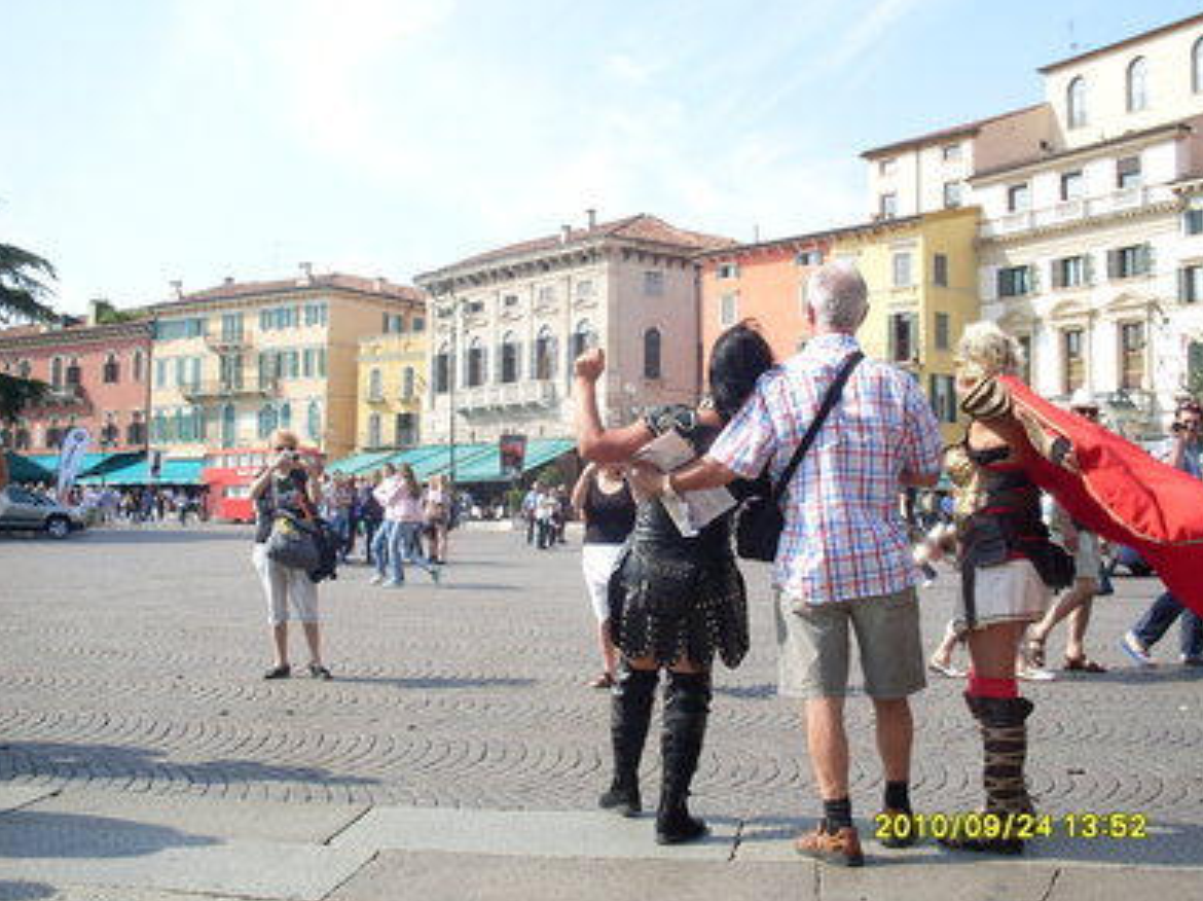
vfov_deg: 36.8
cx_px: 605
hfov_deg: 47.9
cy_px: 454
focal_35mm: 39
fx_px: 1355
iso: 80
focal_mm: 6.3
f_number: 8.4
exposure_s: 1/90
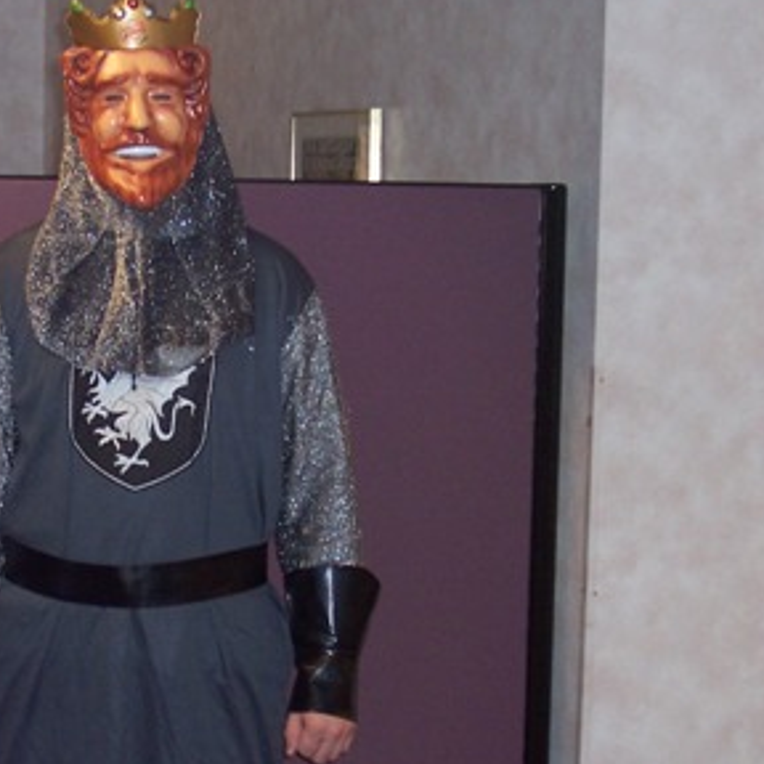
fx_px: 2597
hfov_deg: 16.6
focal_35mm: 104
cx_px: 170
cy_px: 517
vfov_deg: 16.7
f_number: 3.4
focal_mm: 8.6
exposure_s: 1/60
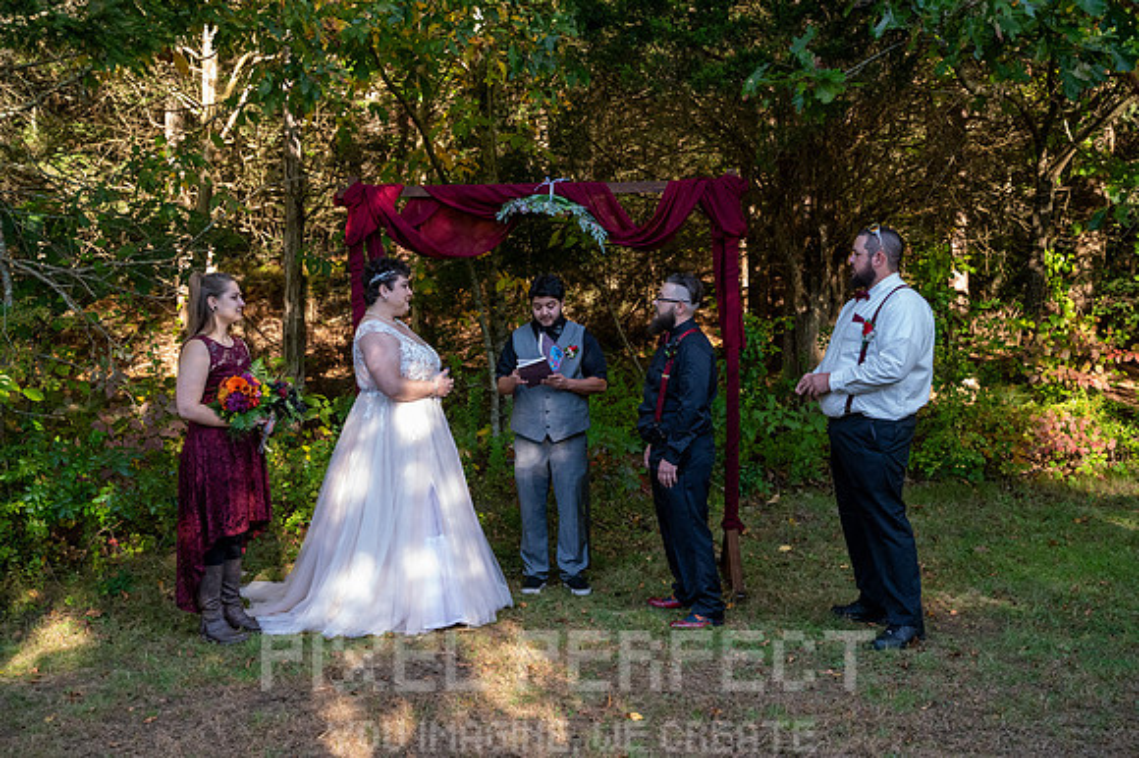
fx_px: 1296
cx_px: 570
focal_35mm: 41
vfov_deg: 32.6
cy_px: 379
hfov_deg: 47.4
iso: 6400
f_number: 4
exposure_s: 1/3200
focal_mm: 41
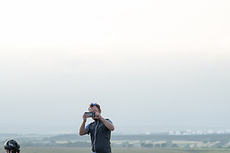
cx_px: 9
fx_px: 913
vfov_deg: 9.6
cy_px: 130
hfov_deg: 14.2
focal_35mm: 143
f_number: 3.2
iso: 400
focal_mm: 70
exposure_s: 1/1250
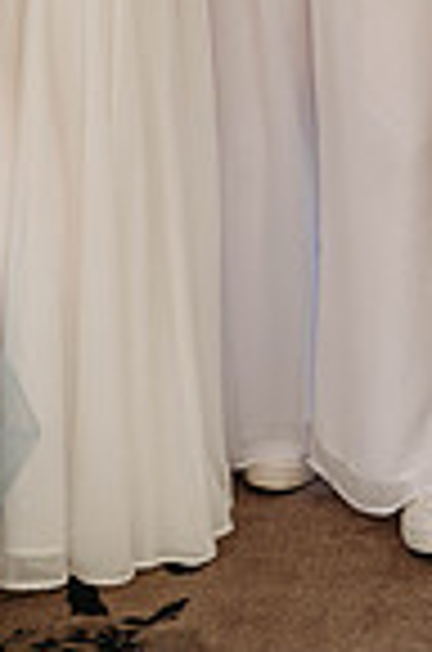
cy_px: -121
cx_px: 209
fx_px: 2695
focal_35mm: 149
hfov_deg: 9.2
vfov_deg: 13.4
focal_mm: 48
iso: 100
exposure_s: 1/320
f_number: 3.5
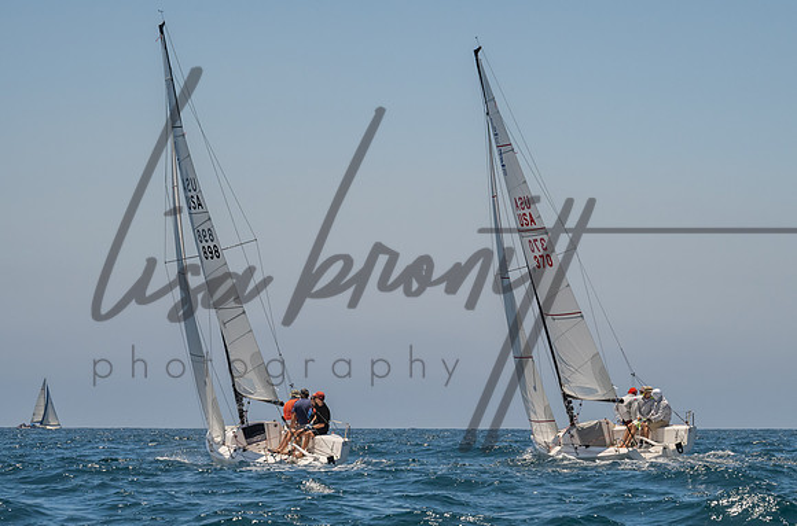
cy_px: 359
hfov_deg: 15.3
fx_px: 2954
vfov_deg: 10.2
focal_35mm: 134
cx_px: 509
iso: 640
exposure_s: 1/1000
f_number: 9
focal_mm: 94
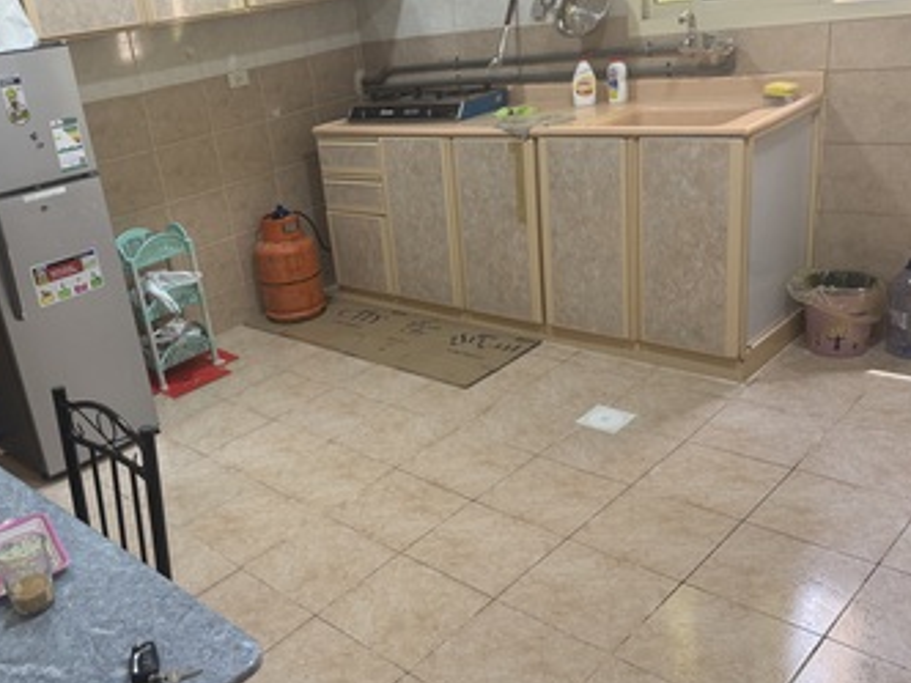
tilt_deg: -20.8
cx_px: 322
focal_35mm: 33
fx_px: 868
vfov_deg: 42.9
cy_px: 336
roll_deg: +9.7
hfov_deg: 54.5
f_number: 1.78
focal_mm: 6.76
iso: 160
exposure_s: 1/60
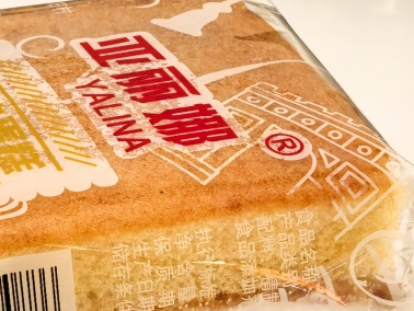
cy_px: 299
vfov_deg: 10.0
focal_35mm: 148
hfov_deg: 13.2
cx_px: -1
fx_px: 1771
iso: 250
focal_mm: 5.75
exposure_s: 1/333
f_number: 2.8
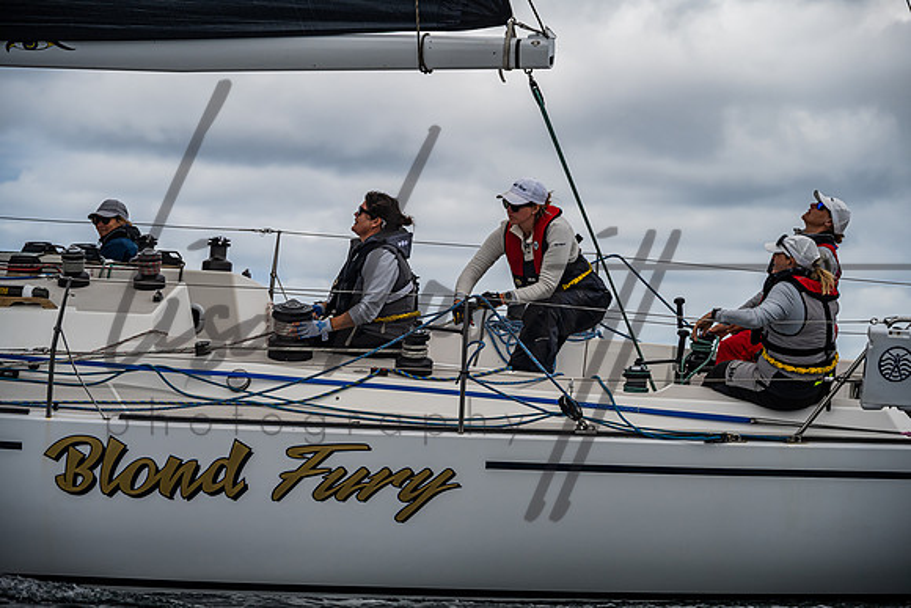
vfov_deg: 9.8
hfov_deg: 14.7
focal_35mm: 140
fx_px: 3543
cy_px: 304
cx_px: 456
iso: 640
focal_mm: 140
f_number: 7.1
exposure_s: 1/2500
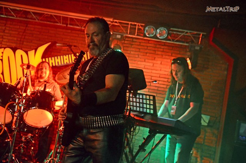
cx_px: 123
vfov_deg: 30.7
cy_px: 82
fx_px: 297
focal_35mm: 44
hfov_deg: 45.0
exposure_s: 1/125
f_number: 2.8
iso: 2800
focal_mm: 29
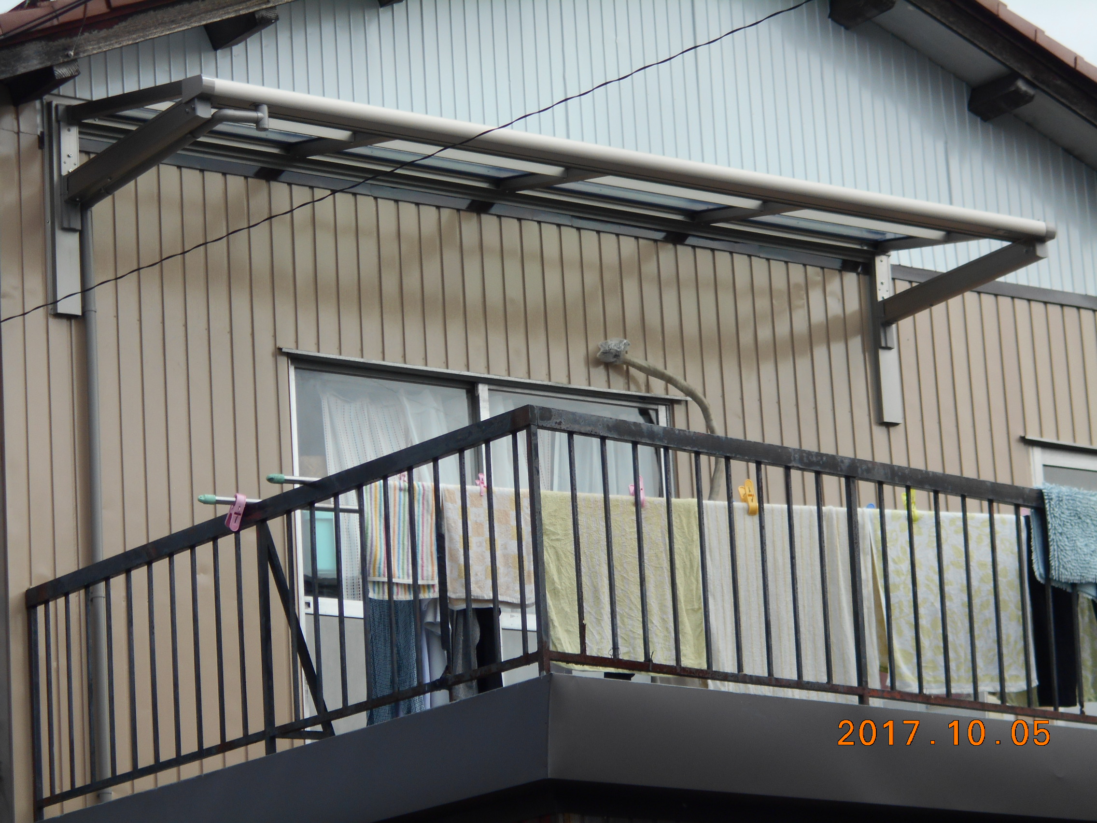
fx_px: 4120
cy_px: 412
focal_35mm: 130
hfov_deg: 15.2
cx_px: 548
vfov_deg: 11.4
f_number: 6.5
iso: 80
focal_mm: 23
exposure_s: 1/320
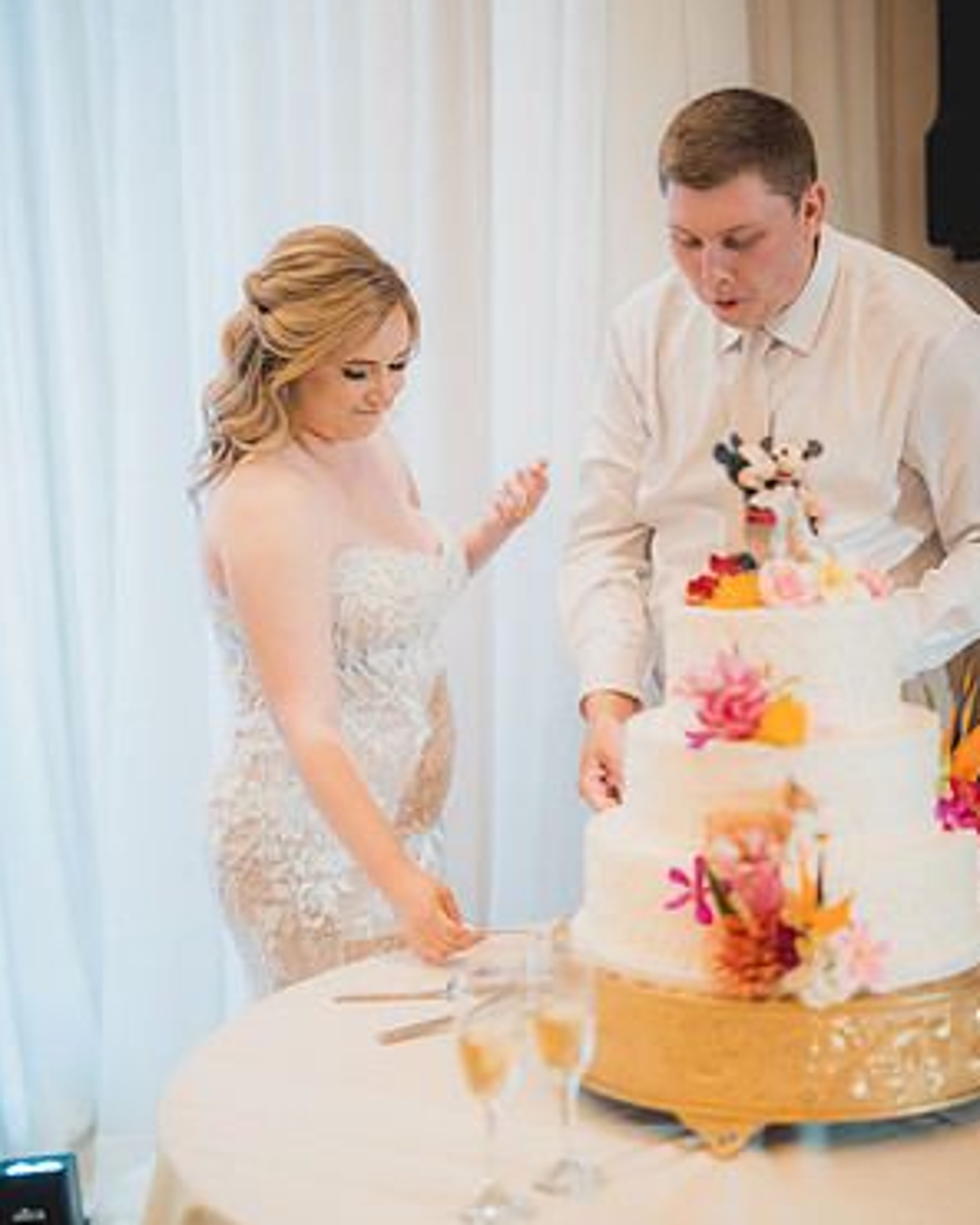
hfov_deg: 26.7
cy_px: 626
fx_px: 2067
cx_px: 493
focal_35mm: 57
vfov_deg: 33.0
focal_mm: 50
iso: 1250
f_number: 1.4
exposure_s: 1/500
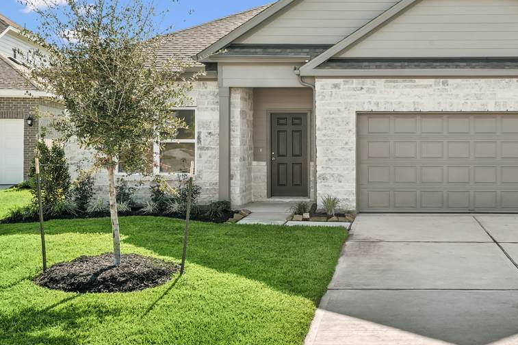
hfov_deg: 43.2
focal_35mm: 44
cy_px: 144
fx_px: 633
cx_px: 383
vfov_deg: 30.4
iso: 160
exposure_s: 1/100
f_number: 9
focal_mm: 26
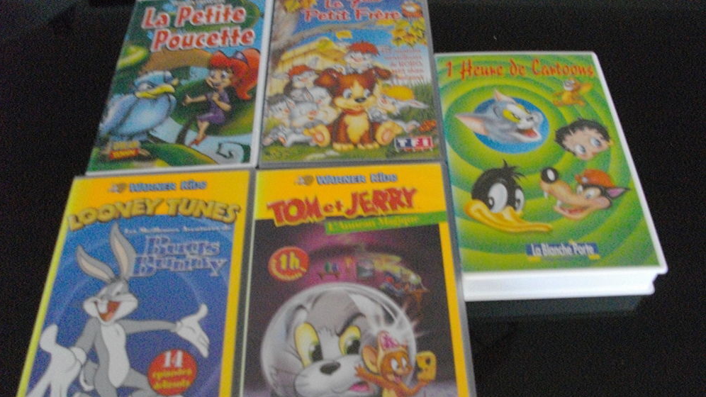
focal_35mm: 35
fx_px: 655
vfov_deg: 33.6
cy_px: 239
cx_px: 352
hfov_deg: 56.6
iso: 800
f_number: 2.9
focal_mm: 5.7
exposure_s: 1/20
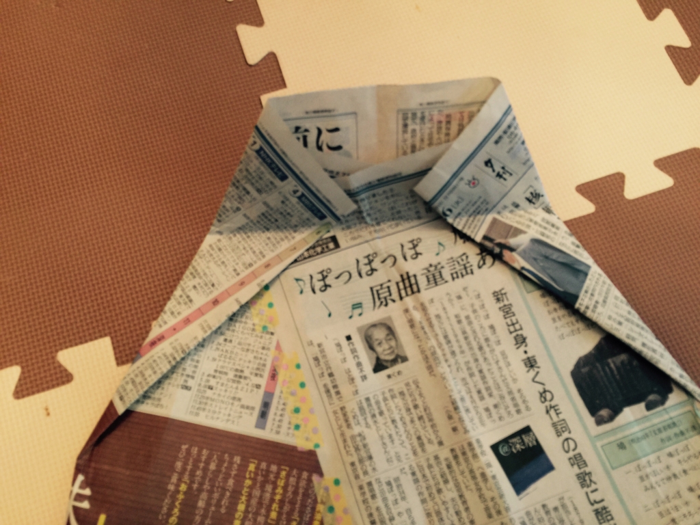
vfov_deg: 48.2
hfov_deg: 61.7
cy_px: 262
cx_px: 350
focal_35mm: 29
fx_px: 586
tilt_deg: -71.8
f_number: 2.2
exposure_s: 1/17
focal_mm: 4.15
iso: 40
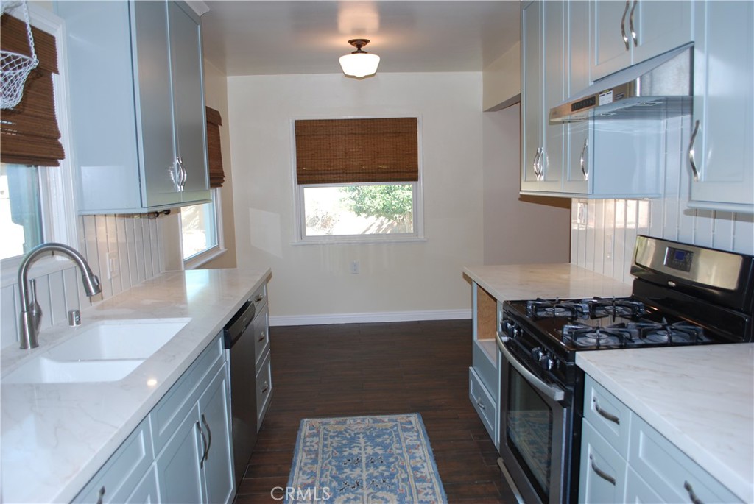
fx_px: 566
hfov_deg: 67.3
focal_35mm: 27
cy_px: 252
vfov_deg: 48.0
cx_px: 377
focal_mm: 18
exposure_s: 1/60
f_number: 3.5
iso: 200
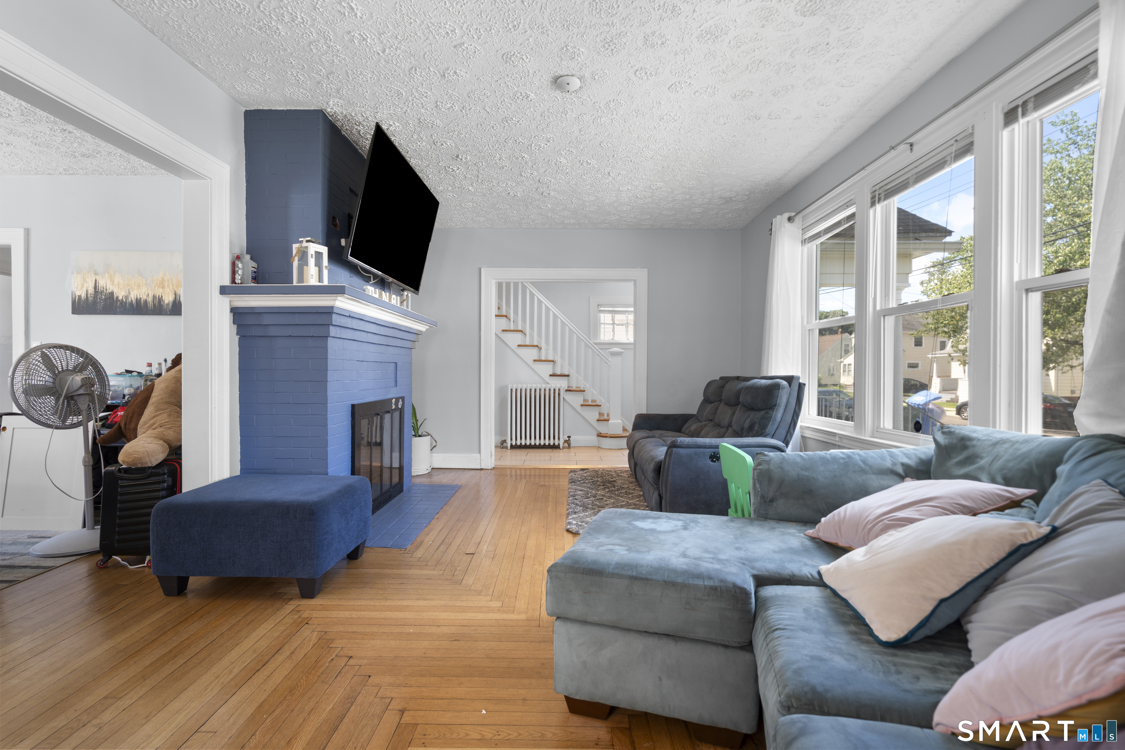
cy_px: 375
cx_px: 562
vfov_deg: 73.7
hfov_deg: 96.7
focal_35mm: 16
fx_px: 500
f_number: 9
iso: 200
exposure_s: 1
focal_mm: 16
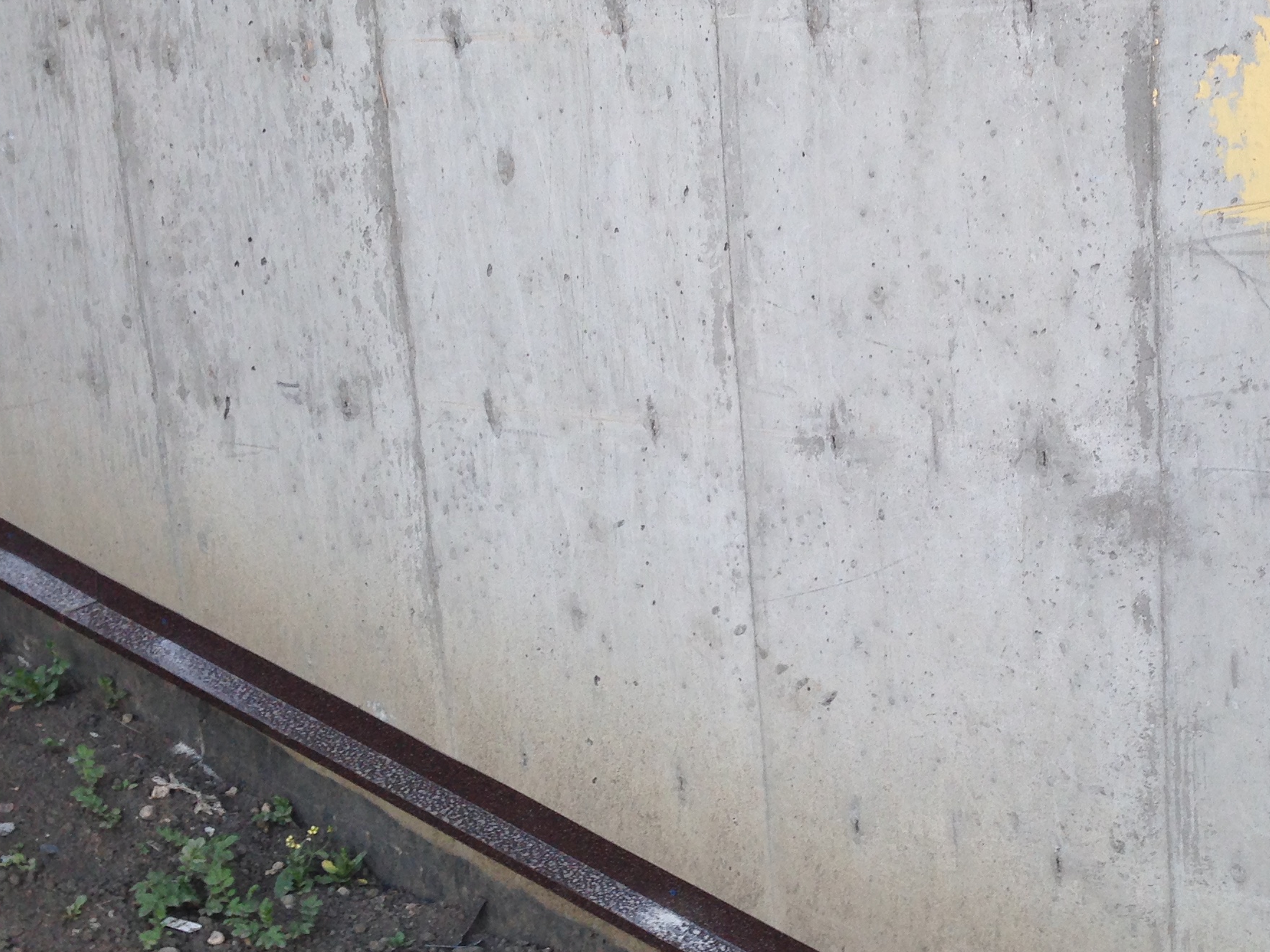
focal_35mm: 61
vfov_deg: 24.0
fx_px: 2238
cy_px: 579
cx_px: 910
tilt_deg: -12.5
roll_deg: +2.7
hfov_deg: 31.3
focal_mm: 4.12
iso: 50
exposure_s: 1/120
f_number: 2.4
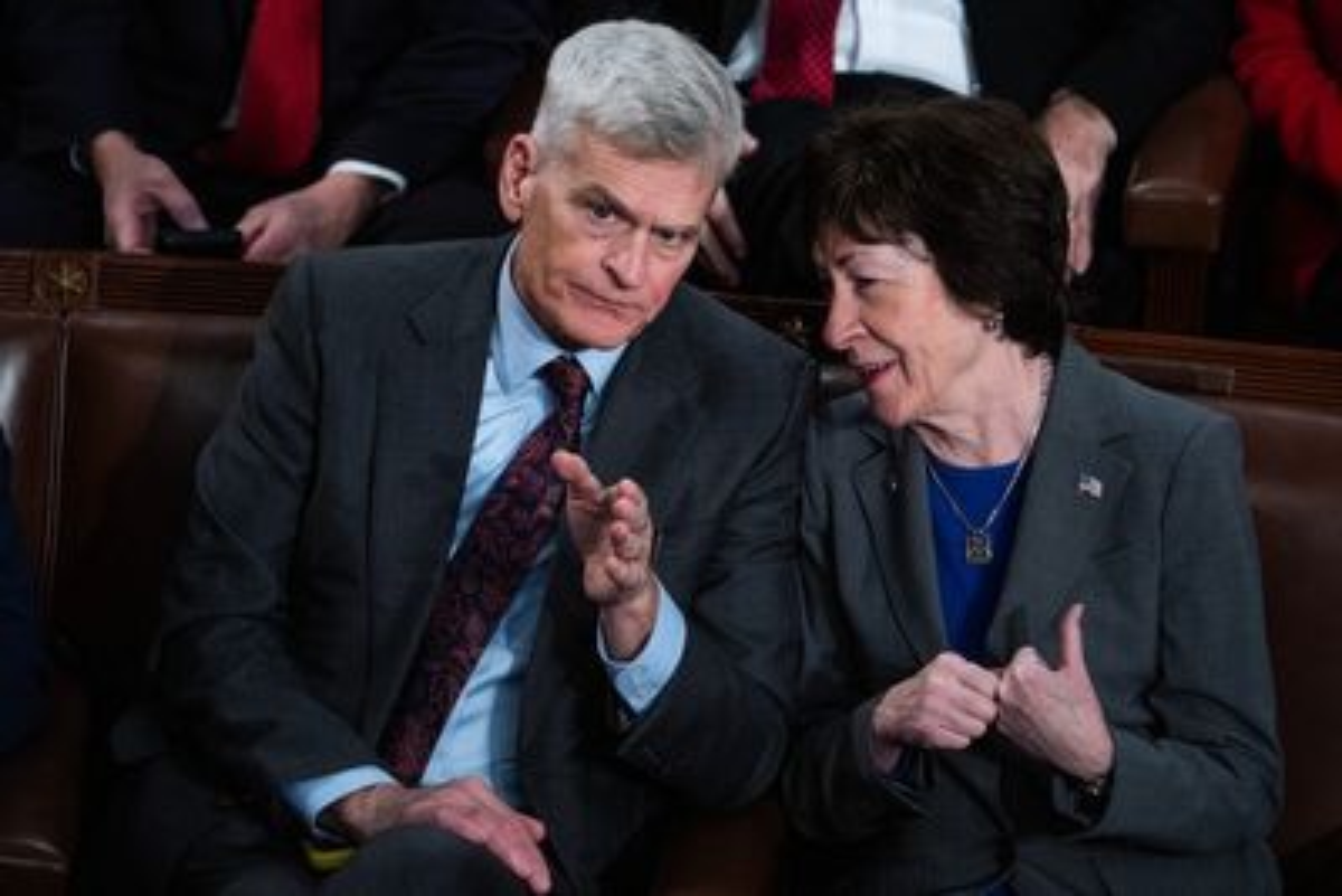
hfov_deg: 4.8
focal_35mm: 430
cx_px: 671
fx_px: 16034
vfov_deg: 3.2
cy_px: 448
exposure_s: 1/320
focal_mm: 430
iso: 4000
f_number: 6.3
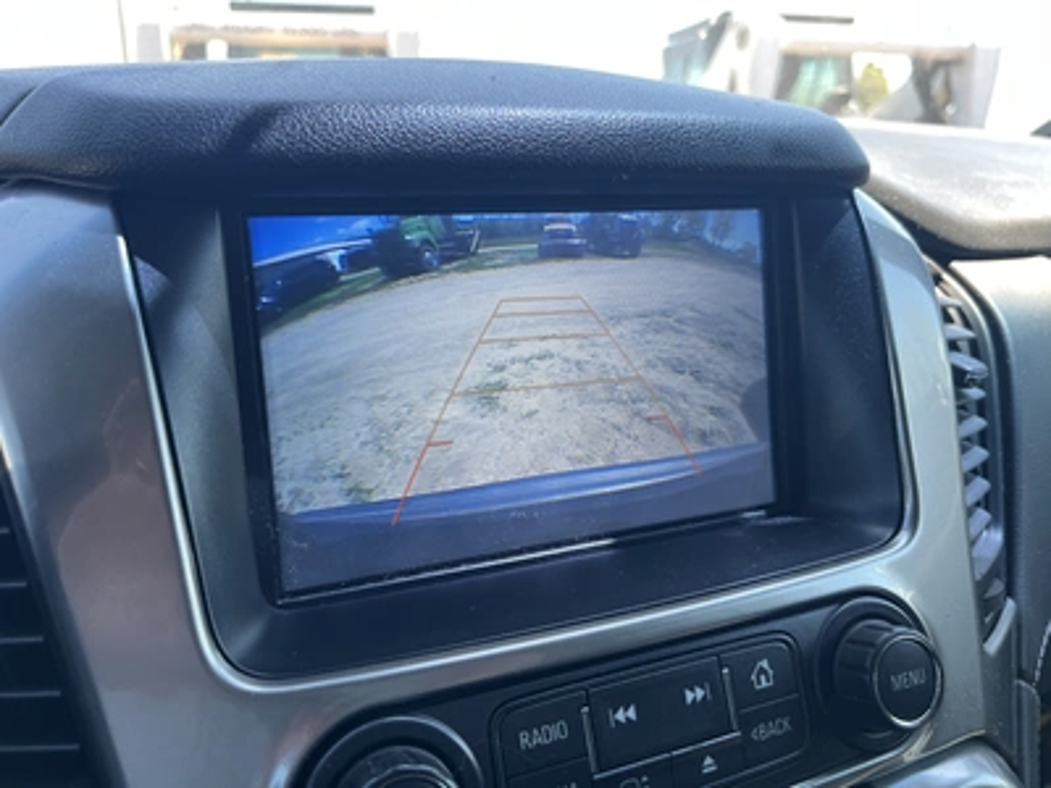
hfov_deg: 67.3
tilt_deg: -15.9
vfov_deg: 53.1
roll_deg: +1.5
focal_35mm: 26
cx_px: 526
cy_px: 394
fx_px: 789
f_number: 1.6
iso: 32
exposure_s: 1/121
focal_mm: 5.1
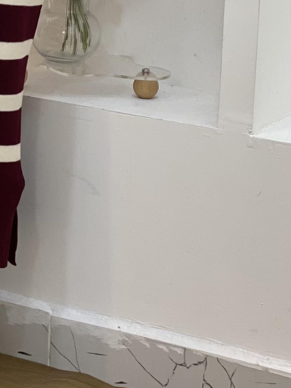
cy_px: -88
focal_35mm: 163
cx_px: 40
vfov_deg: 11.8
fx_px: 1827
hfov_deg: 9.1
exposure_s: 1/100
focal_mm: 6
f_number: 2
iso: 80
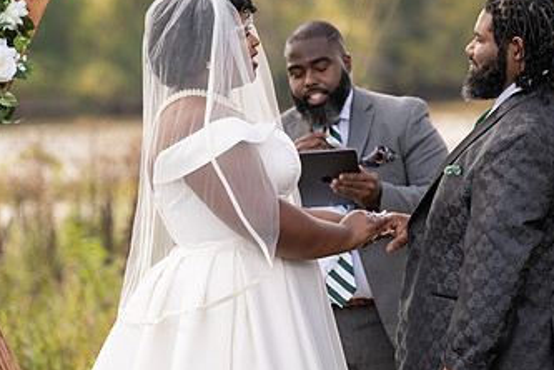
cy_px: 112
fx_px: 4755
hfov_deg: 6.7
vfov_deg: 4.4
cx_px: 401
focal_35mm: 309
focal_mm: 174
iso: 100
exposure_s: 1/160
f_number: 4
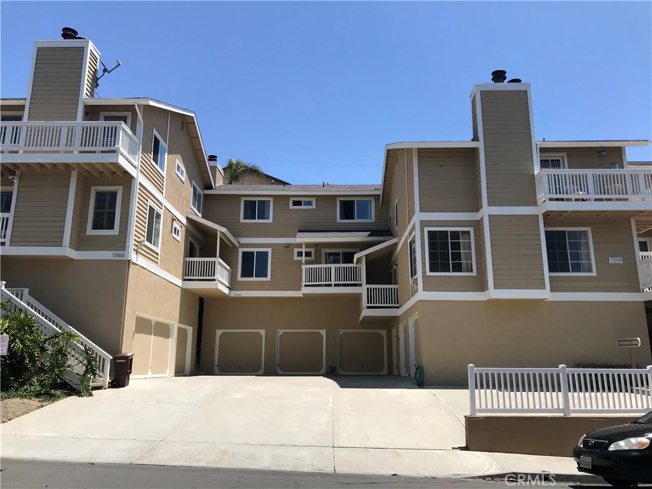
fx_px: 527
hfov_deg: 63.4
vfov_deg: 49.7
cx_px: 326
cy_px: 244
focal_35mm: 28
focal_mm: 3.99
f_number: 1.8
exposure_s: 1/2519
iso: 20
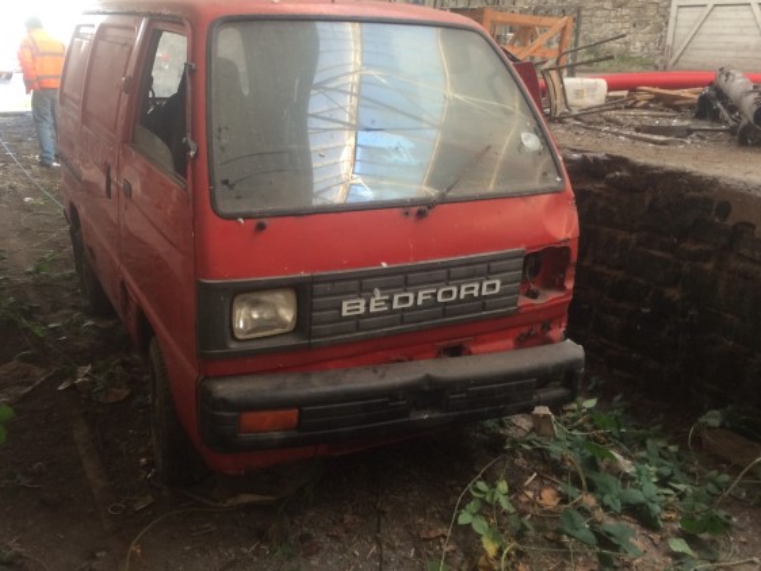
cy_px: 249
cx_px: 330
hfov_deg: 55.2
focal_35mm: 33
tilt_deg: -18.3
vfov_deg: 42.9
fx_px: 726
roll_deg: -2.1
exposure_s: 1/33
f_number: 2.2
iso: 100
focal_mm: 4.15
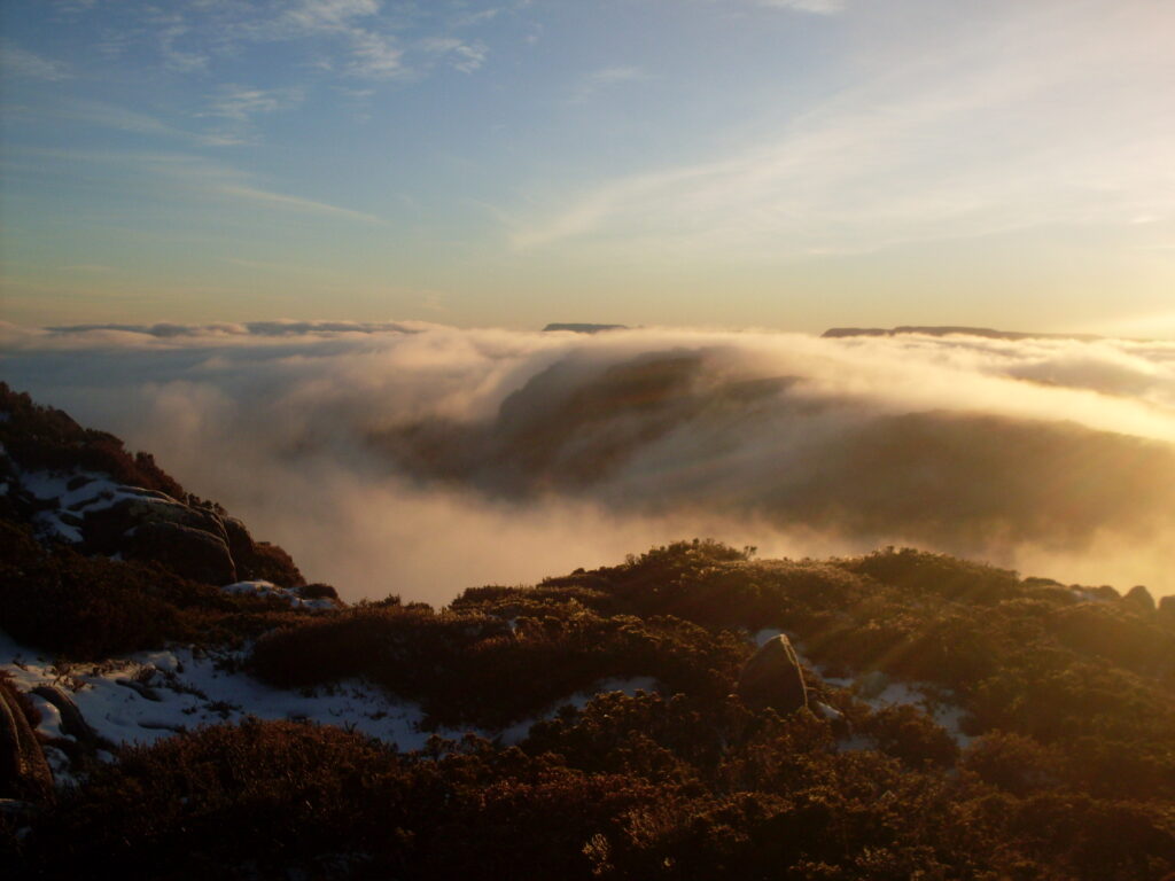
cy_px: 440
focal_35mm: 38
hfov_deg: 49.0
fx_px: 1290
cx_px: 588
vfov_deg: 37.7
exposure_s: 1/125
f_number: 8.4
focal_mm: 6.3
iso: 80
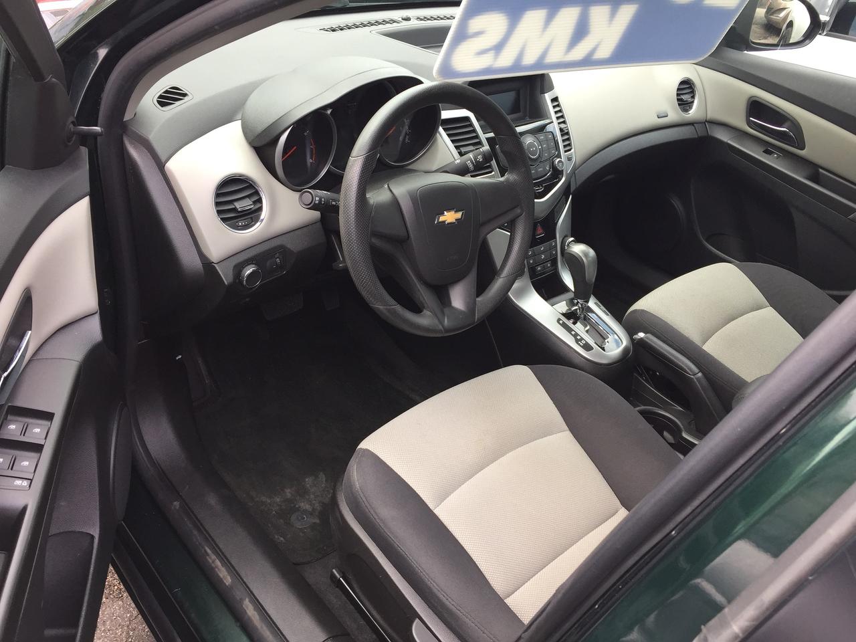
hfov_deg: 61.7
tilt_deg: -33.7
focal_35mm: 29
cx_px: 428
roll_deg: -6.8
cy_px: 321
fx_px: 717
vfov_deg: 48.2
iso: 40
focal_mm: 4.15
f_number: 2.2
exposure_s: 1/120
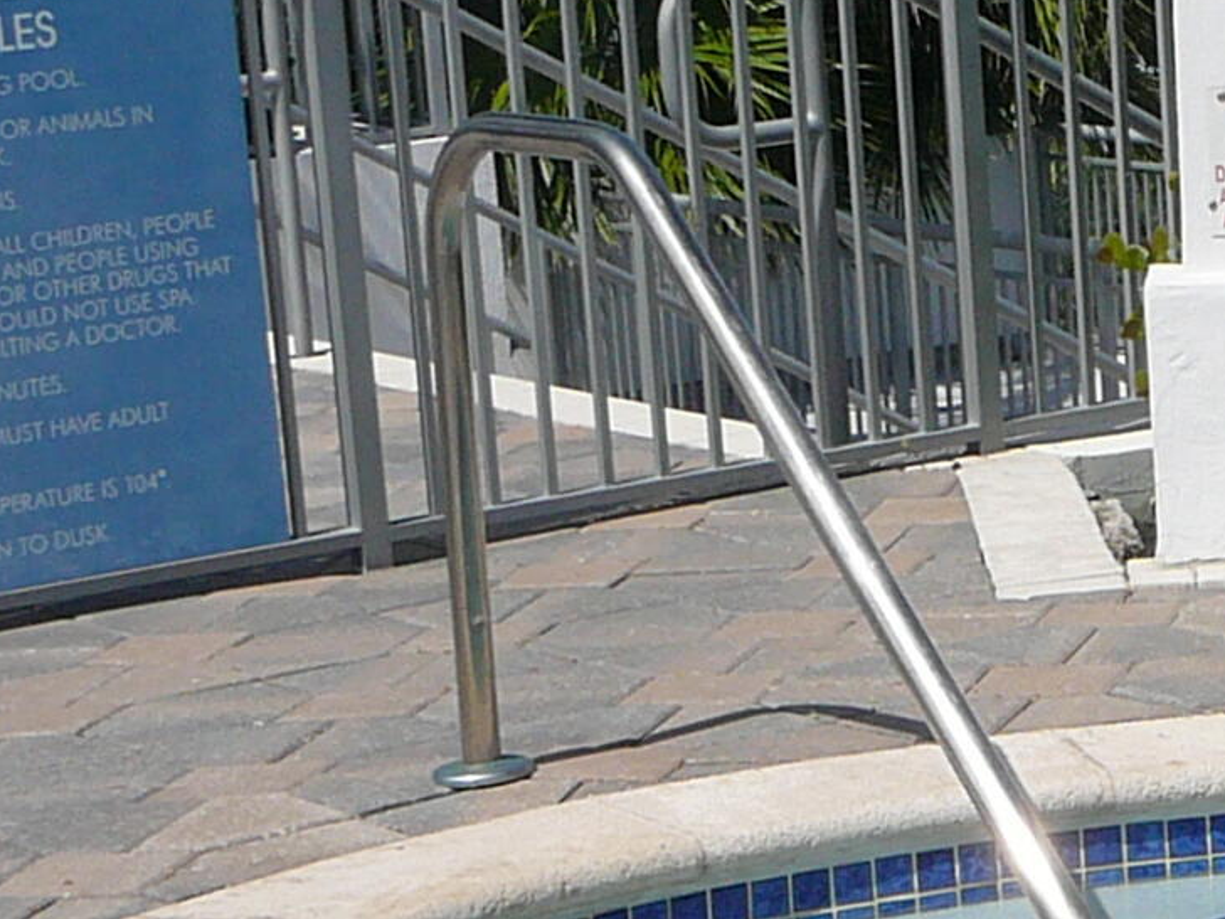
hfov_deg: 15.6
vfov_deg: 12.0
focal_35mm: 123
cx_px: 1358
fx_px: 4353
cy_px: 744
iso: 80
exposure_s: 1/800
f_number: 5
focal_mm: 5.2
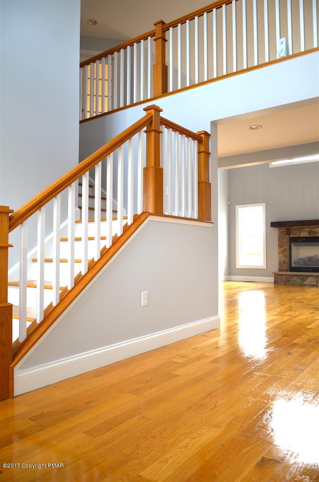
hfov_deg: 47.7
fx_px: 361
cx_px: 160
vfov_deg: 67.5
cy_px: 241
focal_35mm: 27
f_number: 3.5
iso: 400
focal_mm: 18
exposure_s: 1/100
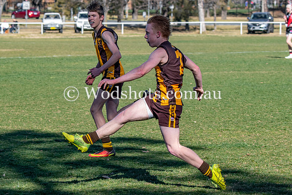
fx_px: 1860
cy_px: 96
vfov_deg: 6.0
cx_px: 146
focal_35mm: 229
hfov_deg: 9.0
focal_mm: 82
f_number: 4.5
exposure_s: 1/1250
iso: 250
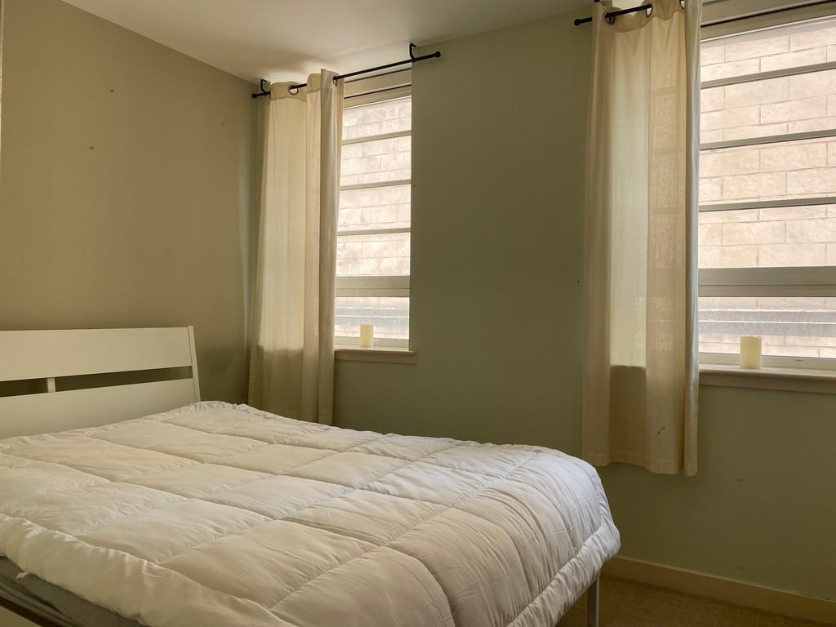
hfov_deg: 67.3
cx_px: 418
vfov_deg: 53.1
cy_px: 314
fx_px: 628
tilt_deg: +0.2
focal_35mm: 26
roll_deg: -1.1
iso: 50
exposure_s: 1/122
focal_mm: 4.25
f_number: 1.8
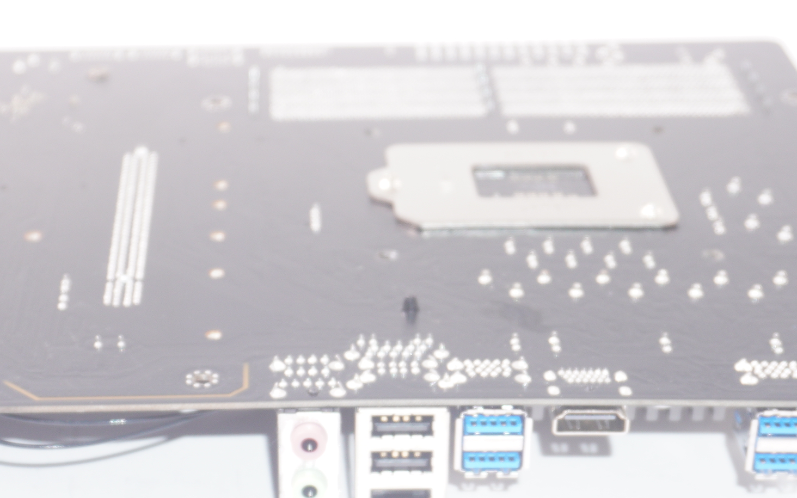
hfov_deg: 22.7
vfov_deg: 14.3
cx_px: 260
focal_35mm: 91
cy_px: 295
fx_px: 1978
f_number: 5.6
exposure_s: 1/60
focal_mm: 29
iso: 250
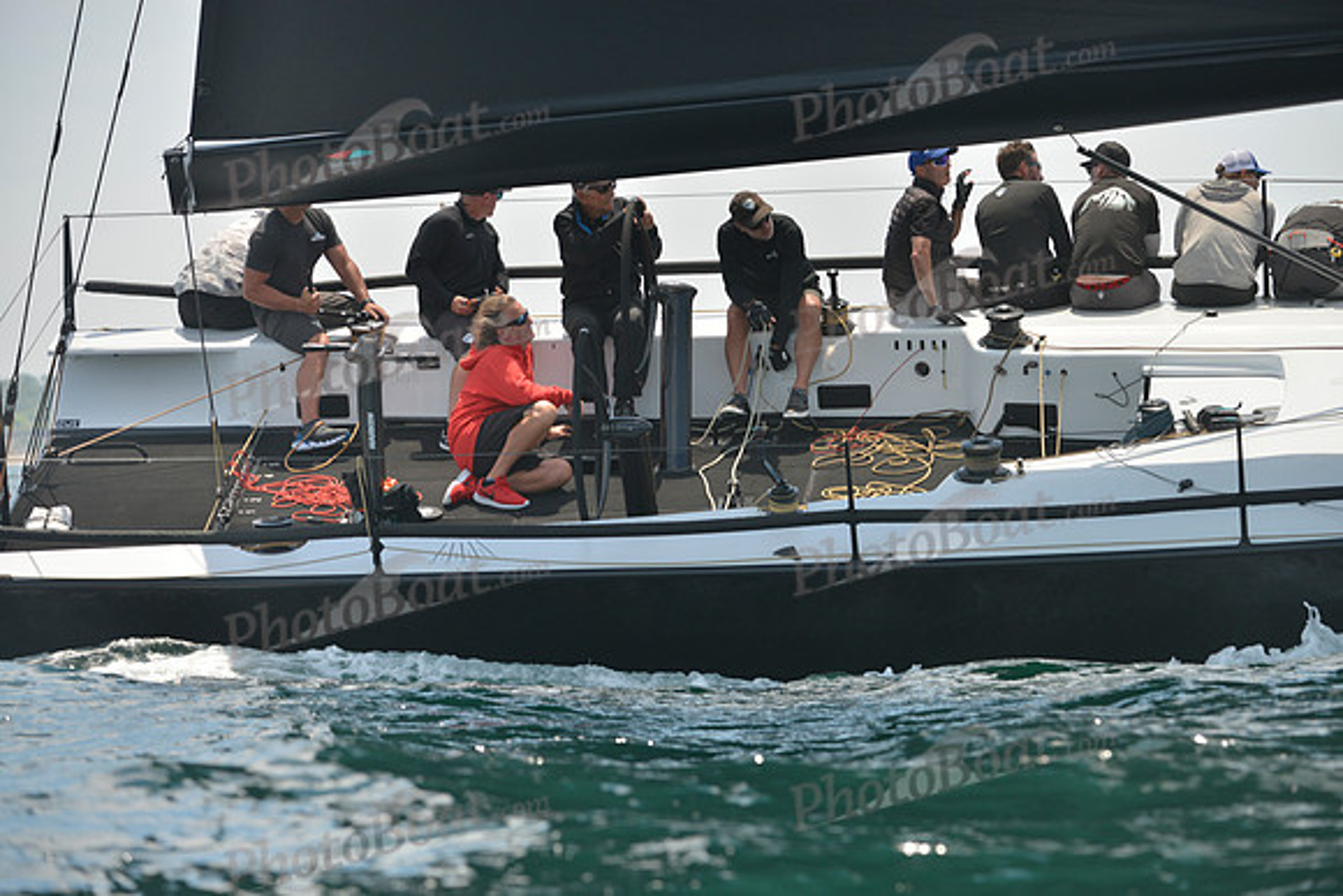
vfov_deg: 6.5
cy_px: 448
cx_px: 672
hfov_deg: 9.8
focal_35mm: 210
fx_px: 7836
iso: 280
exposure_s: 1/800
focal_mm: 210
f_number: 6.3
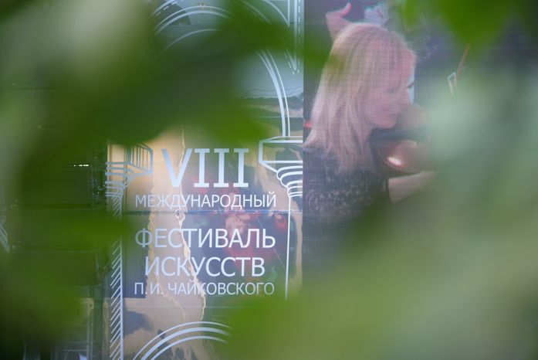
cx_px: 269
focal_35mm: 135
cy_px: 180
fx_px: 2019
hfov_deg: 15.2
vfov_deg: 10.2
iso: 500
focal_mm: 135
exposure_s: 1/400
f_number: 2.8
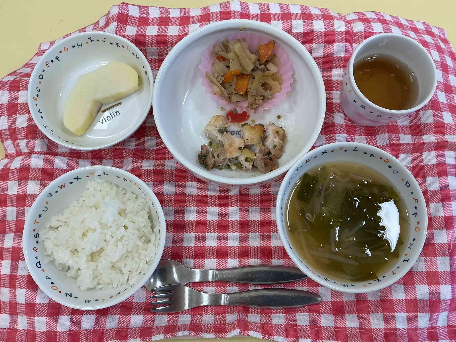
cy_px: 171
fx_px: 382
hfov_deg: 61.7
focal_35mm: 29
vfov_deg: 48.2
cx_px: 228
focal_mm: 3
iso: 32
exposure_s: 1/120
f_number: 1.8
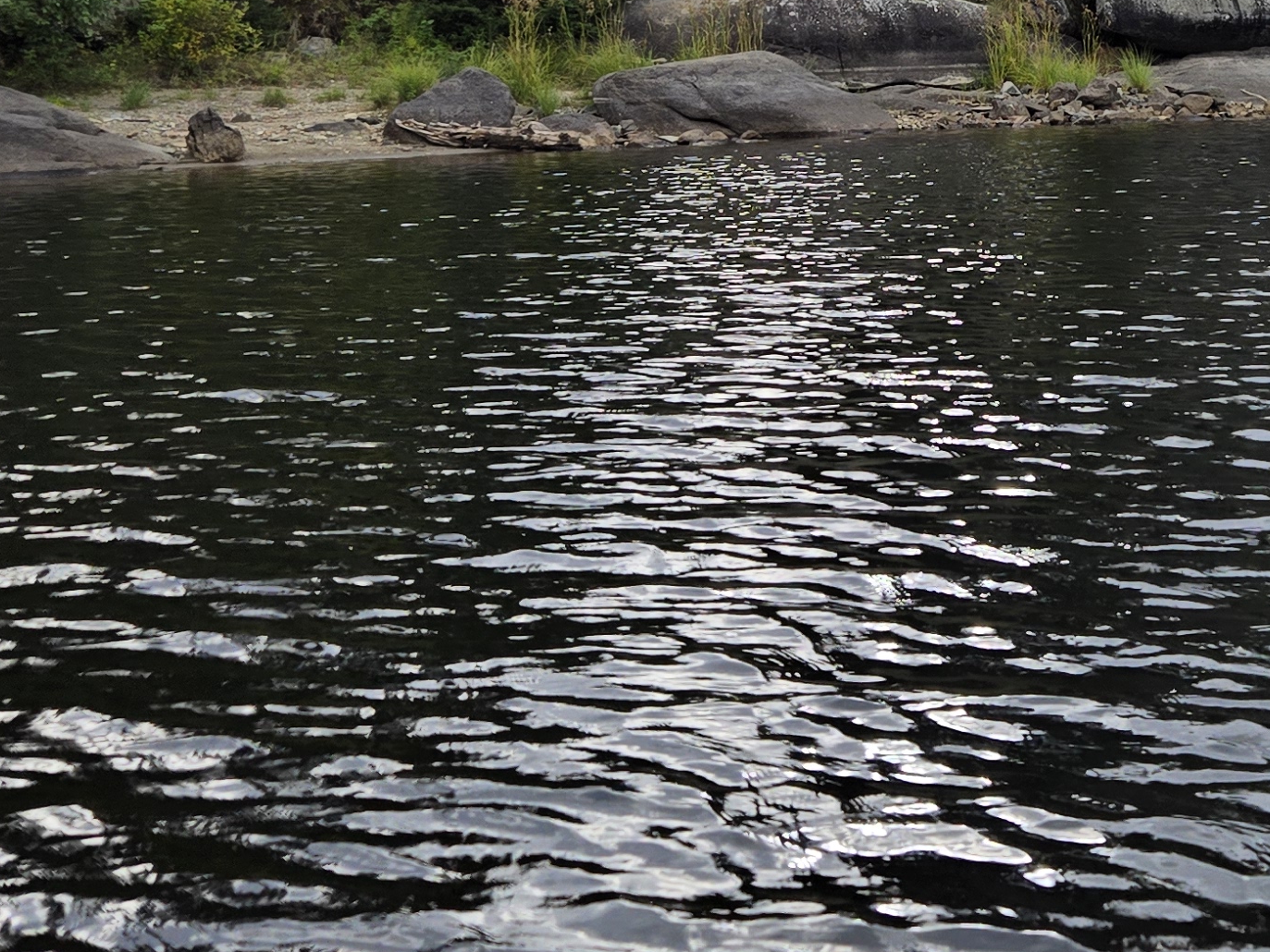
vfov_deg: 21.0
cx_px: 1070
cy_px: -62
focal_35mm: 67
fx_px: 2458
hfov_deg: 28.2
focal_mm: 5.4
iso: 25
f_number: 1.8
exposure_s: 1/1195
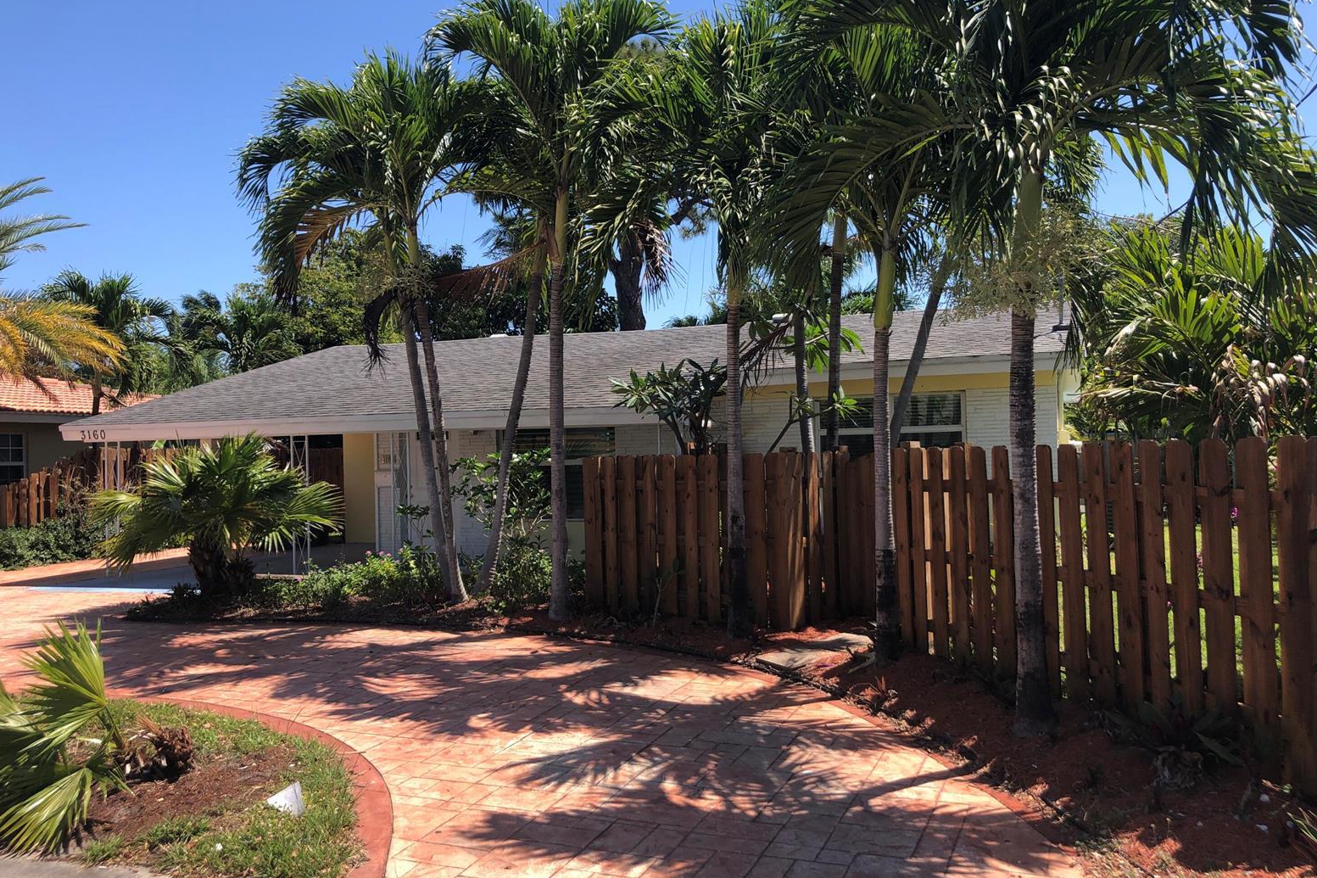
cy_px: 458
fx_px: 1097
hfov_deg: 61.9
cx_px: 659
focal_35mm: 30
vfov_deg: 43.6
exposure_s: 1/972
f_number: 1.8
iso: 20
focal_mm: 3.99
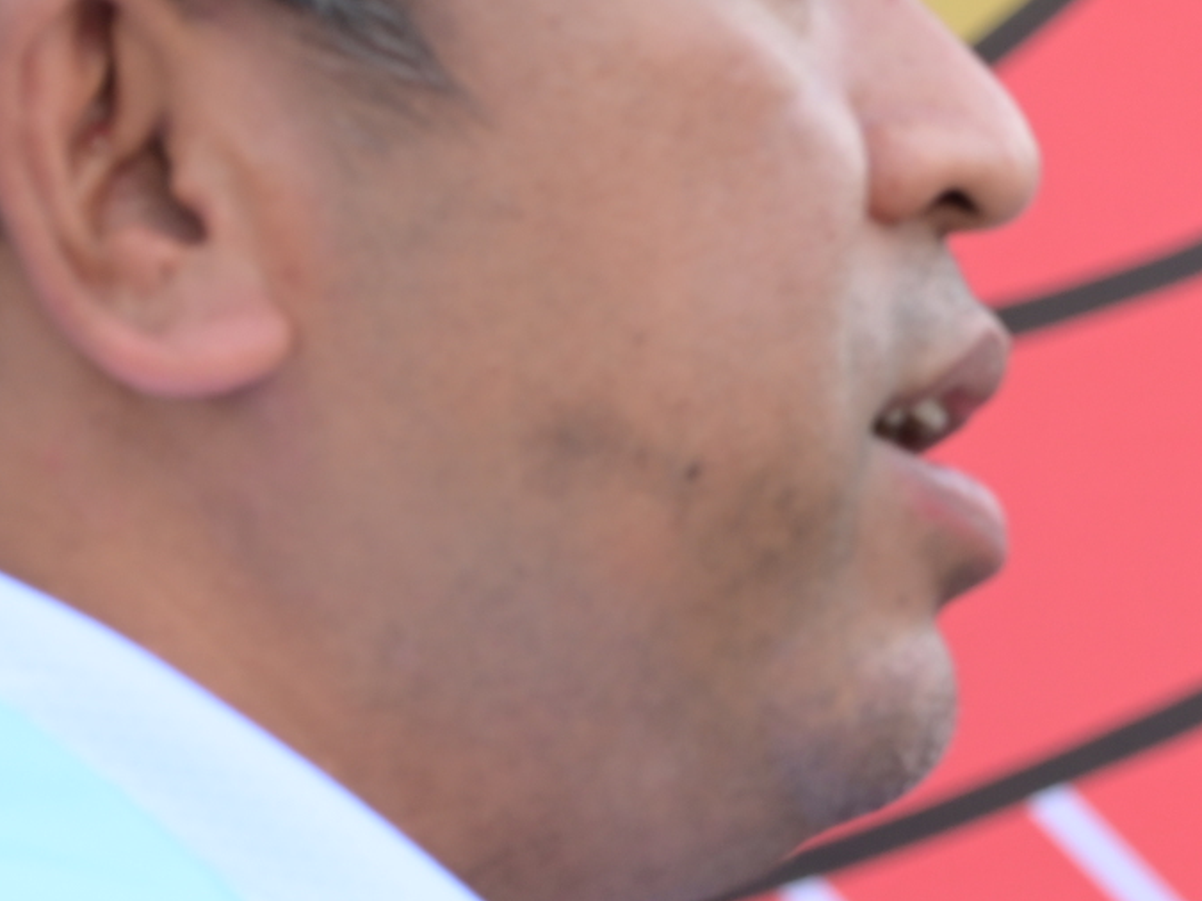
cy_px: 1207
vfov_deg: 4.3
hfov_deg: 5.6
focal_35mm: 341
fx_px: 11839
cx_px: 3008
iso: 100
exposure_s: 1/160
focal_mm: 58
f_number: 4.5
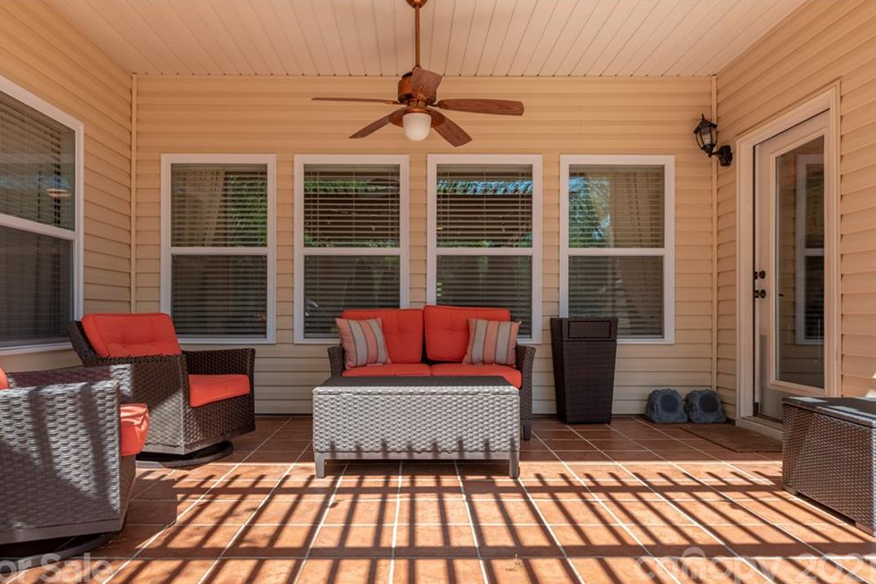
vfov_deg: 55.1
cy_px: 304
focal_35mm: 23
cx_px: 427
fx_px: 560
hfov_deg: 76.1
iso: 320
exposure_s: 1/4000
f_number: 5.6
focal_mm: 22
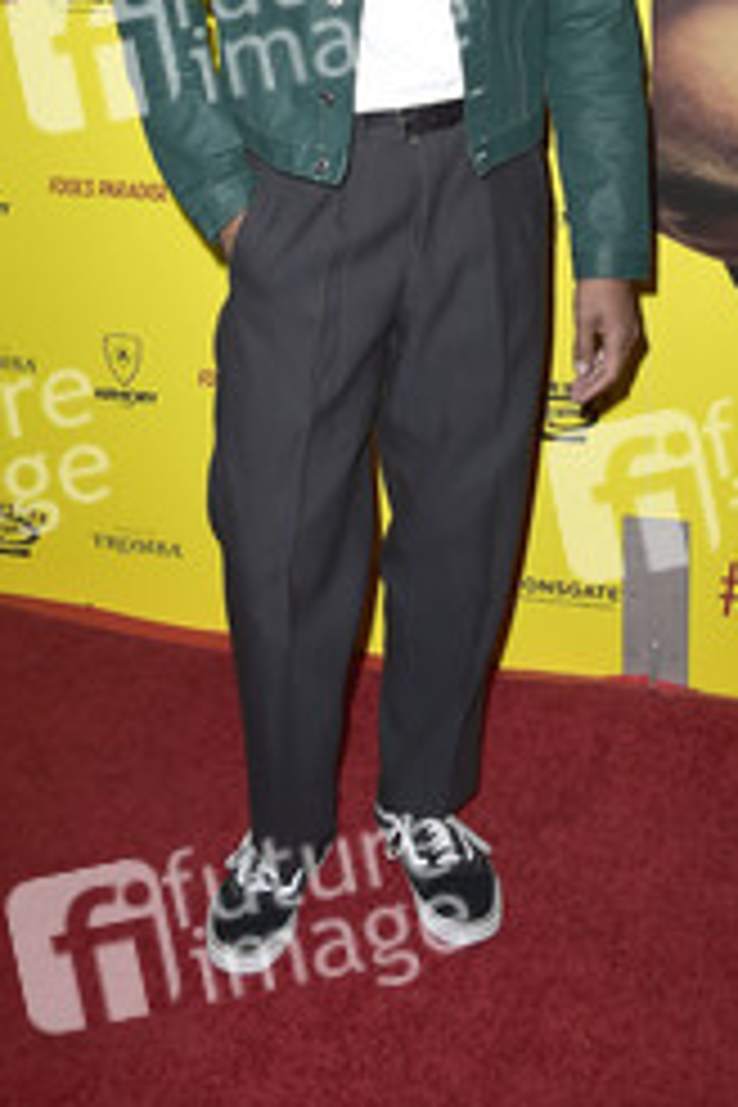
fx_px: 1599
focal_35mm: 52
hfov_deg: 26.0
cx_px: 371
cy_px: 252
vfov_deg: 37.1
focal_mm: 32
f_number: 6.3
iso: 250
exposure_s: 1/250
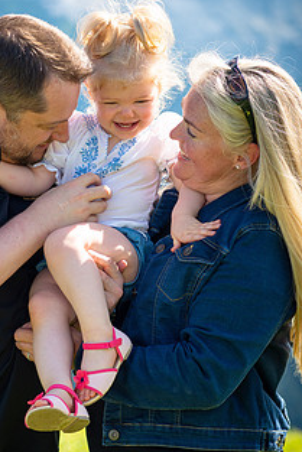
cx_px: 101
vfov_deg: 12.8
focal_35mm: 161
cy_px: 238
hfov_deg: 8.5
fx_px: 2024
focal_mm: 112
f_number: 4.5
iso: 160
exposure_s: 1/500
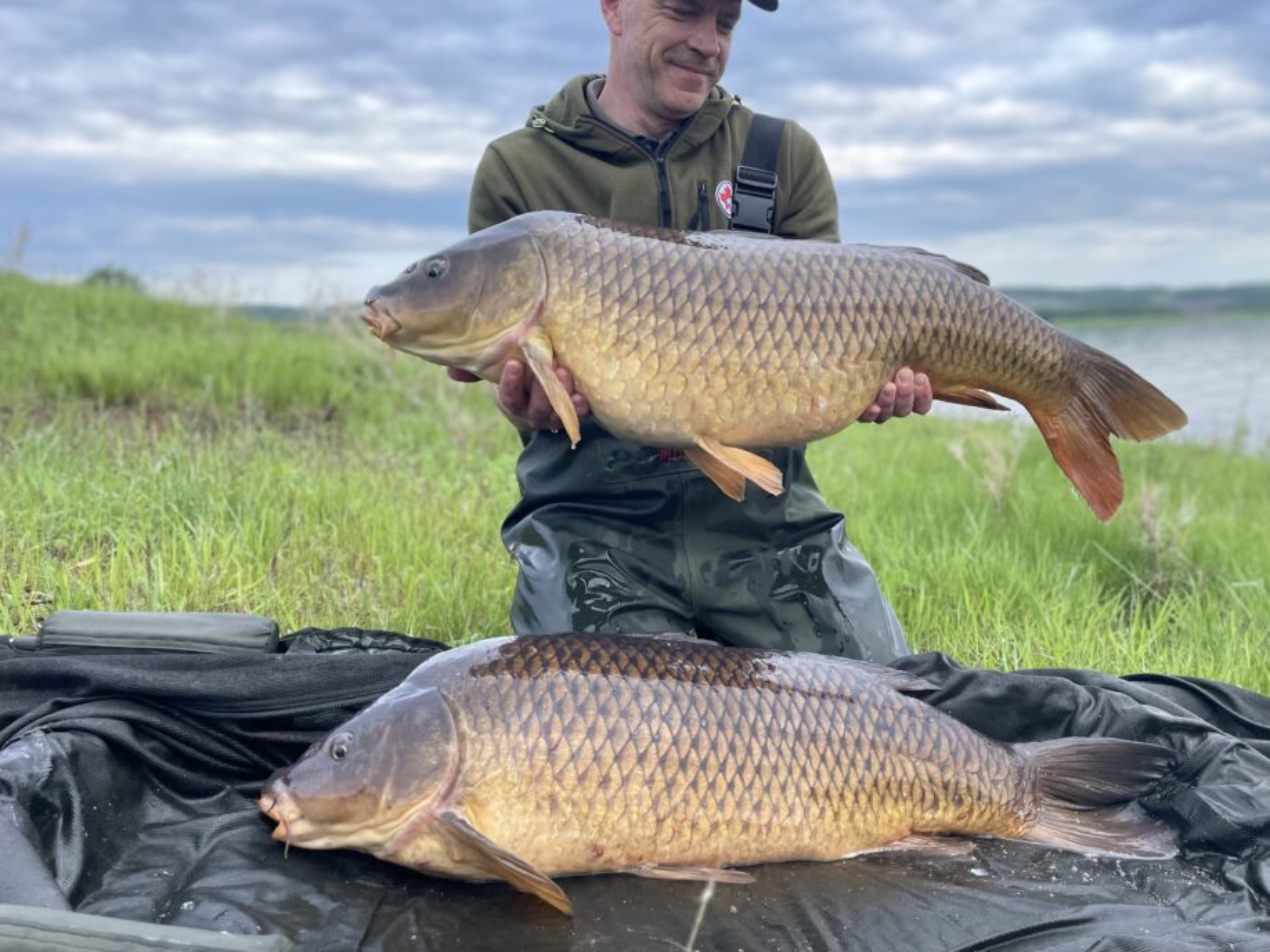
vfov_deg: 48.2
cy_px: 426
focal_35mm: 29
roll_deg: +2.4
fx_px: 1064
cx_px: 693
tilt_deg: -4.2
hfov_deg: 61.5
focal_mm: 4.2
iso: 50
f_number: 1.6
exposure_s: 1/1052
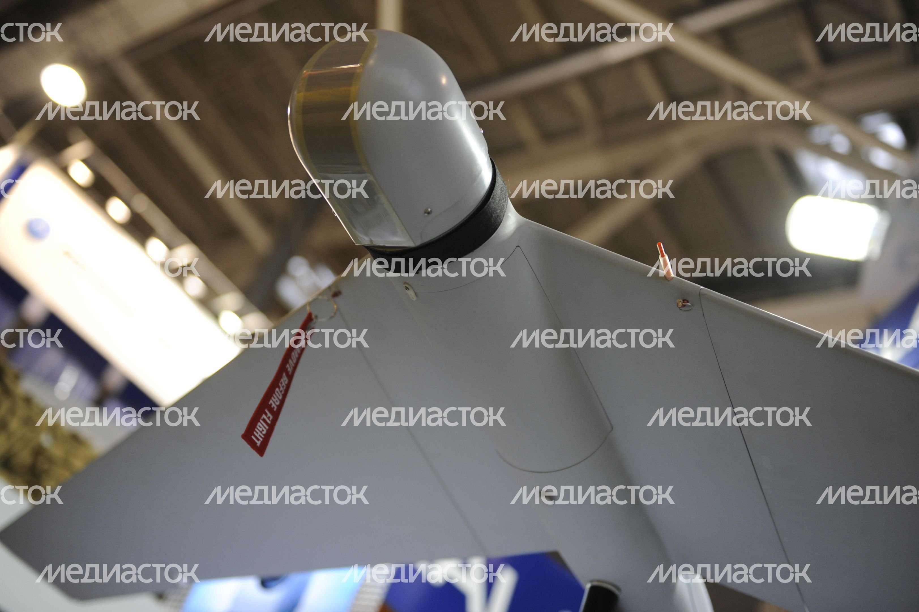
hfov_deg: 44.5
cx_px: 460
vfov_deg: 30.5
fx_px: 1122
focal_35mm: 44
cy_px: 306
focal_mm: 44
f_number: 2.8
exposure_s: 1/250
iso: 800
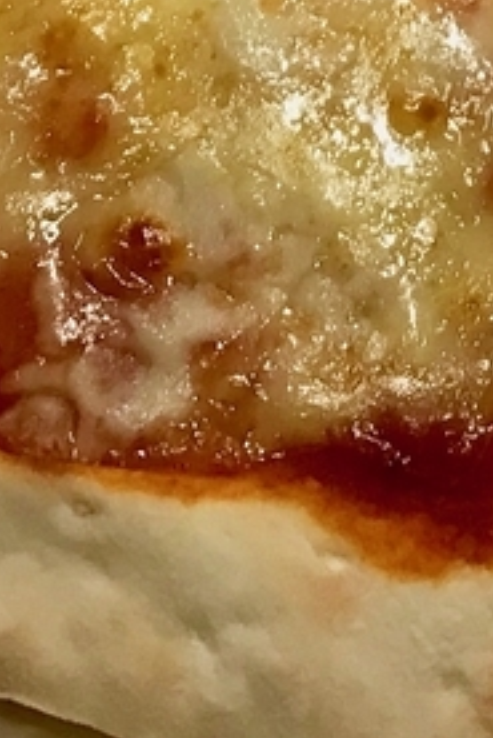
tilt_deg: -59.6
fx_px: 2585
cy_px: -432
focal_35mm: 126
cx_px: 533
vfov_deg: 14.9
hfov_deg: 10.8
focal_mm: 3.99
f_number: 1.8
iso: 40
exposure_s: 1/30
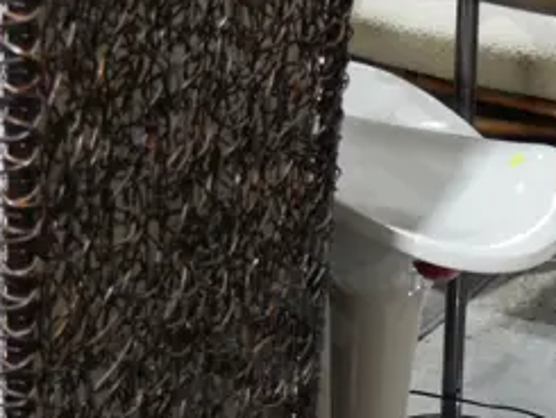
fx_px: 1880
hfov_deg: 16.8
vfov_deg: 12.6
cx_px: 301
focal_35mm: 117
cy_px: 316
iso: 400
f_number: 3.5
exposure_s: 1/60
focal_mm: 14
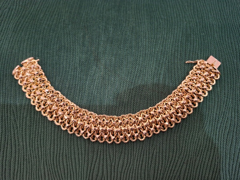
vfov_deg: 54.9
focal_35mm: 25
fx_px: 173
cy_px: 90
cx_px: 120
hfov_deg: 69.4
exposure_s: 1/50
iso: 250
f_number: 1.8
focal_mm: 4.69
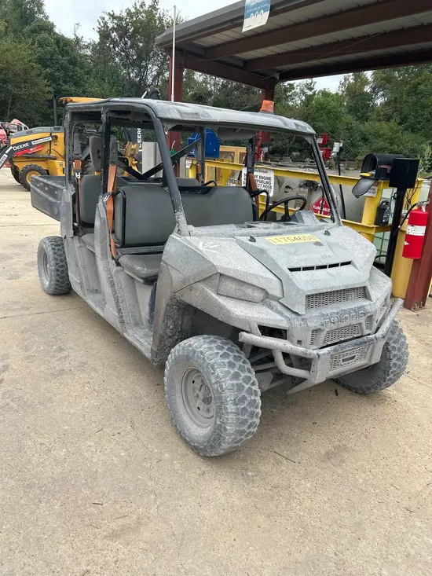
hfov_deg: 53.1
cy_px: 288
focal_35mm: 26
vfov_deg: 67.3
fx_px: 433
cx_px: 216
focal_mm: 5.7
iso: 50
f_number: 1.5
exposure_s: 1/625
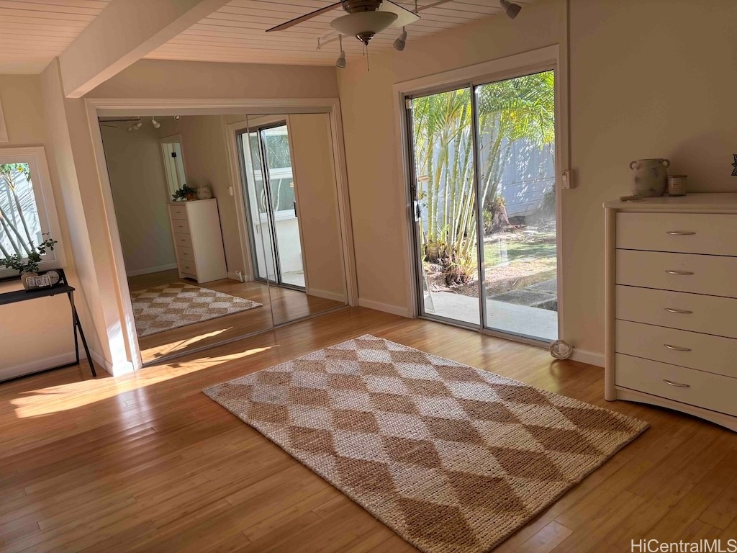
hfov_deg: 67.3
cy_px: 276
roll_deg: +4.5
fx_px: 554
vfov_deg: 53.1
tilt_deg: -11.7
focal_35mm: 26
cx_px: 368
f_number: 1.6
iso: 32
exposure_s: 1/122
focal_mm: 5.96
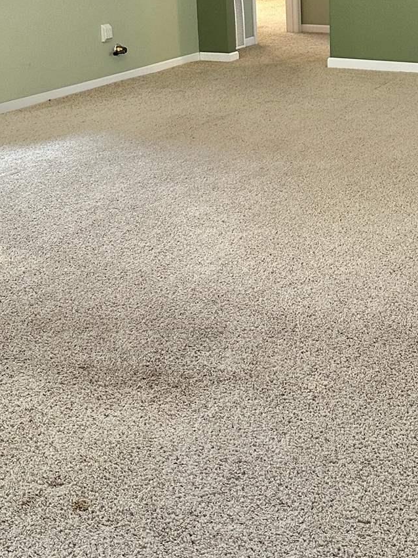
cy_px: 130
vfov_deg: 29.3
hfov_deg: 22.1
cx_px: 376
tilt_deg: -12.3
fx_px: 1047
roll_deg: +0.1
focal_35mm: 65
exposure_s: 1/60
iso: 200
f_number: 1.78
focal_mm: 6.86
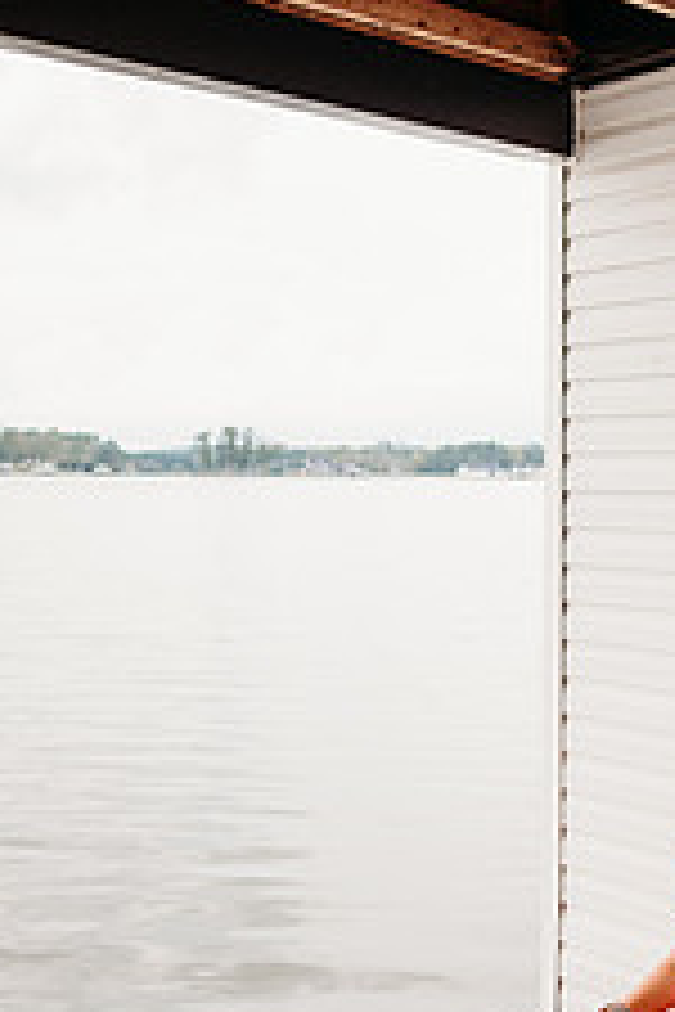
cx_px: 585
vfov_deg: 40.7
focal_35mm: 48
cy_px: 360
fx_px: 1350
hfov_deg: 27.2
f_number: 2.2
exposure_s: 1/250
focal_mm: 24
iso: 200
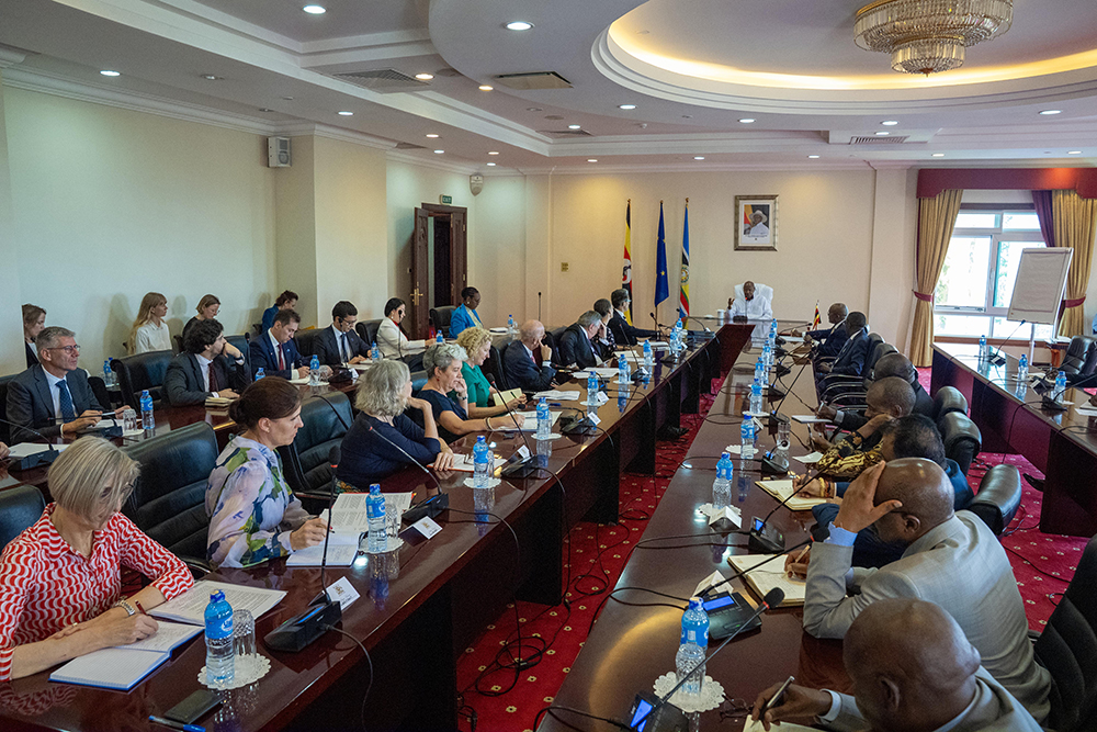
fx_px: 731
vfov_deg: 53.1
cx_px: 548
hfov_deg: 73.7
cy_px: 366
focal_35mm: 24
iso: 5000
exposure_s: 1/160
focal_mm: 24
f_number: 5
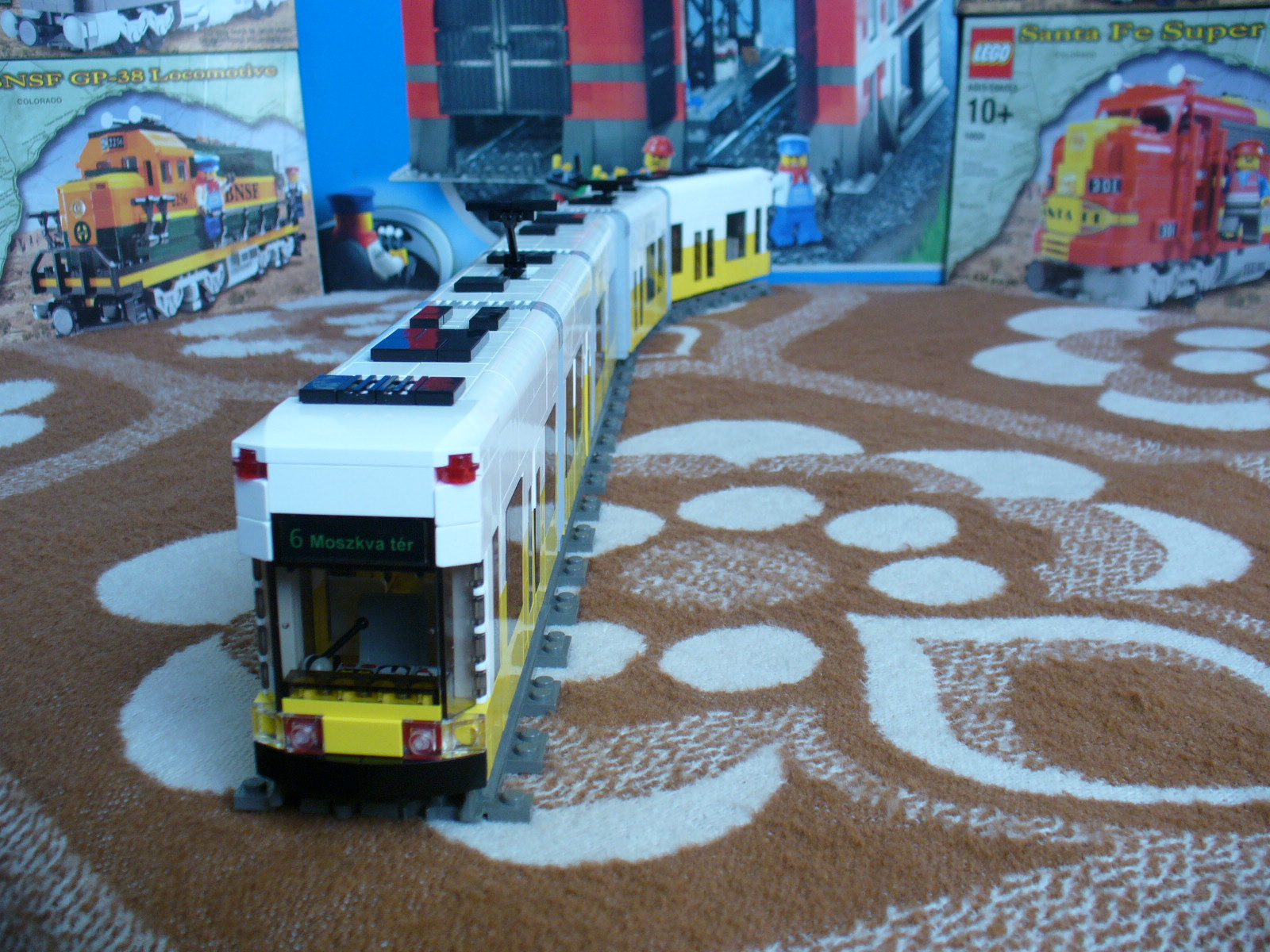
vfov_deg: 38.7
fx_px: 1357
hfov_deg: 50.1
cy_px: 476
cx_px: 635
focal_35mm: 37
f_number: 2.8
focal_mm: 6.1
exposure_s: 1/25
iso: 150
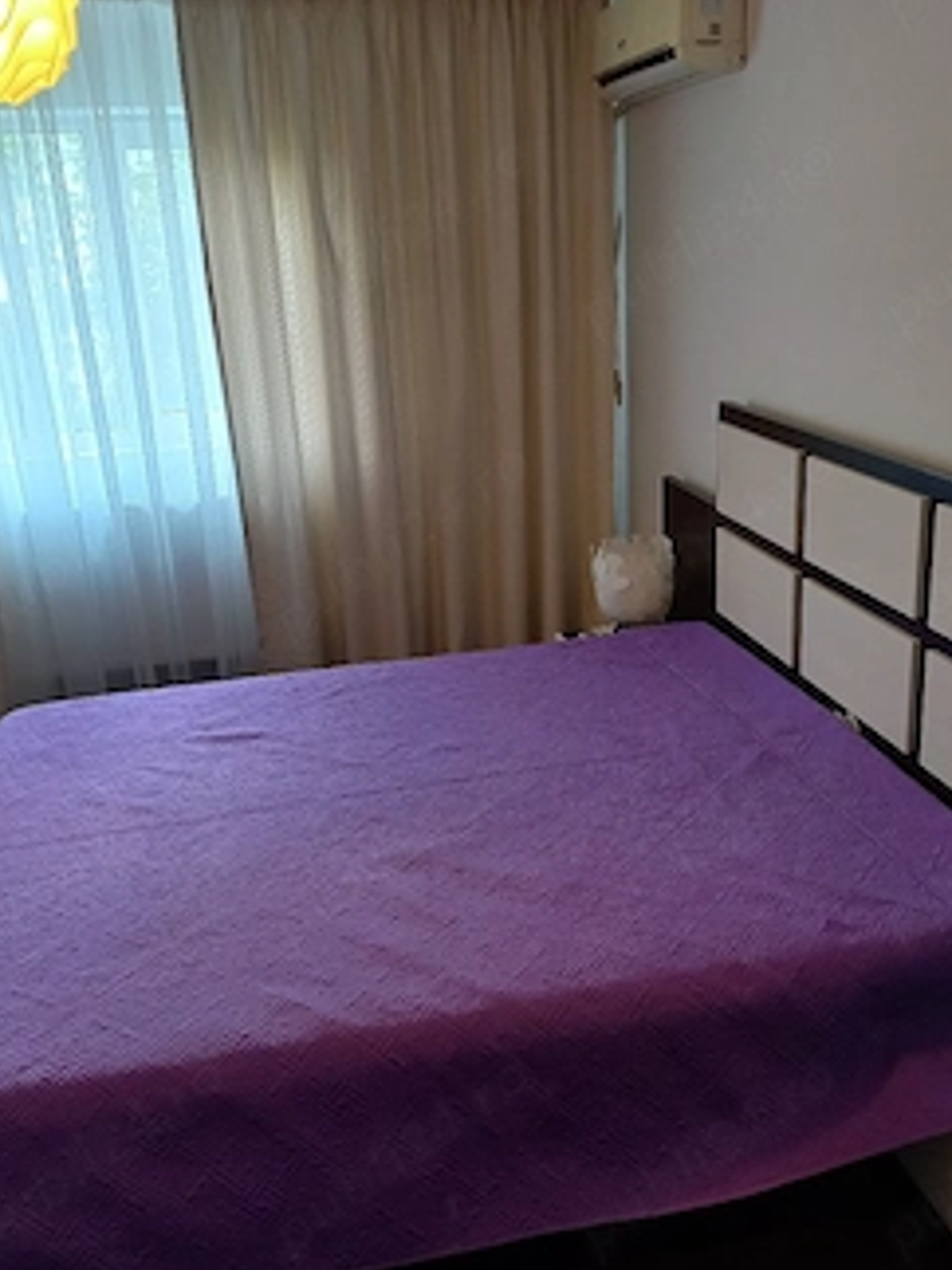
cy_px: 590
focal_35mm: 31
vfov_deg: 58.3
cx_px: 480
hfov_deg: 45.4
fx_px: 1137
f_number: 1.8
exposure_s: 1/49
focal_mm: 4.65
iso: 200
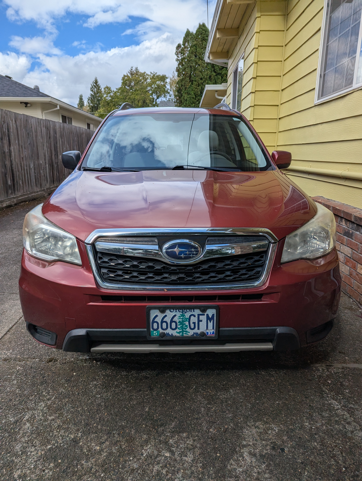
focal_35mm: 24
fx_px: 334
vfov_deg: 71.5
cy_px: 240
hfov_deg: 56.9
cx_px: 181
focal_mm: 6.81
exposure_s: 1/1825
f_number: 1.85
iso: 42
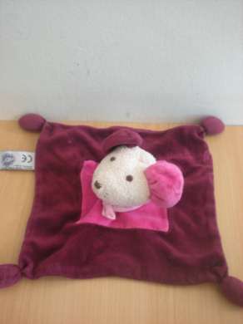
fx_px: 356
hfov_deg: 37.7
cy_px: 162
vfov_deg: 49.0
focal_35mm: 38
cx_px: 122
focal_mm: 6.3
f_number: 3.1
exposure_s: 1/19.8
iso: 200
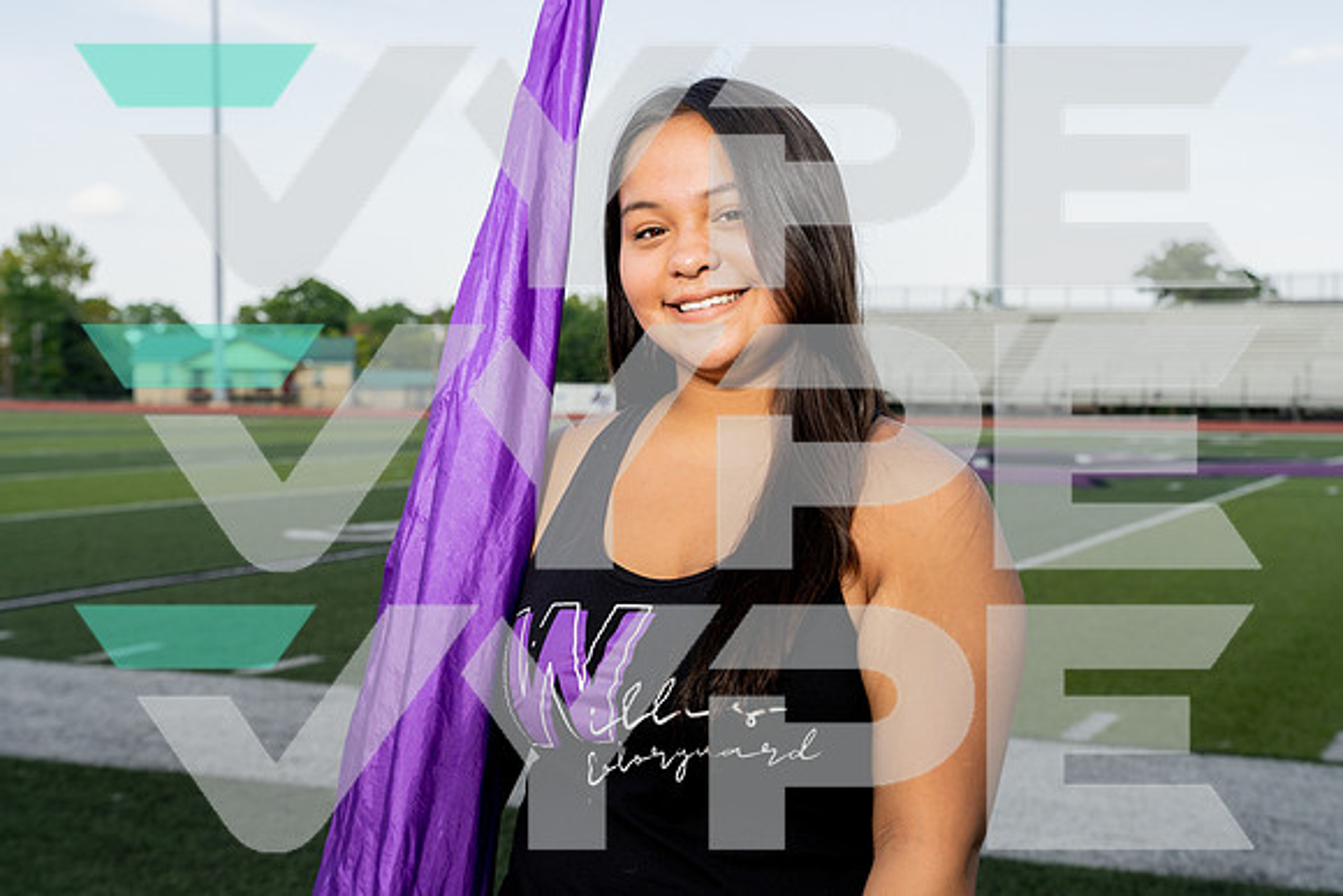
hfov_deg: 36.9
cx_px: 672
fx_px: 2015
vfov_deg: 25.1
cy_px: 448
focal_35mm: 54
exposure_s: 1/250
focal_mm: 54
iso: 320
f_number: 7.1
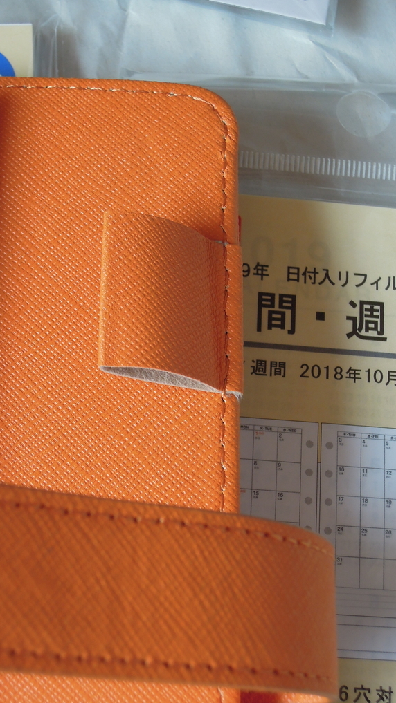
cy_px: 351
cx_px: 150
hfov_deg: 17.7
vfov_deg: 31.0
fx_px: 1269
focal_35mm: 68
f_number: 4.2
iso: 200
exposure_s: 1/100
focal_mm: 11.1
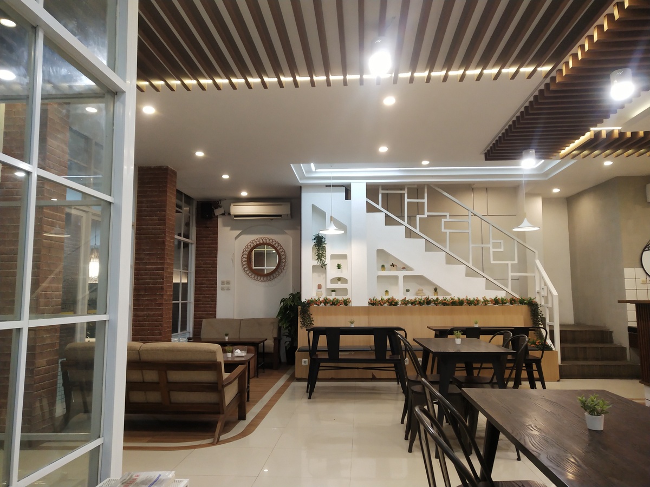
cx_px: 325
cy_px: 244
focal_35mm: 30
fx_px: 563
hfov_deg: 60.0
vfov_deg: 46.8
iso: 166
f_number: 1.8
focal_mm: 3.95
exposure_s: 1/50
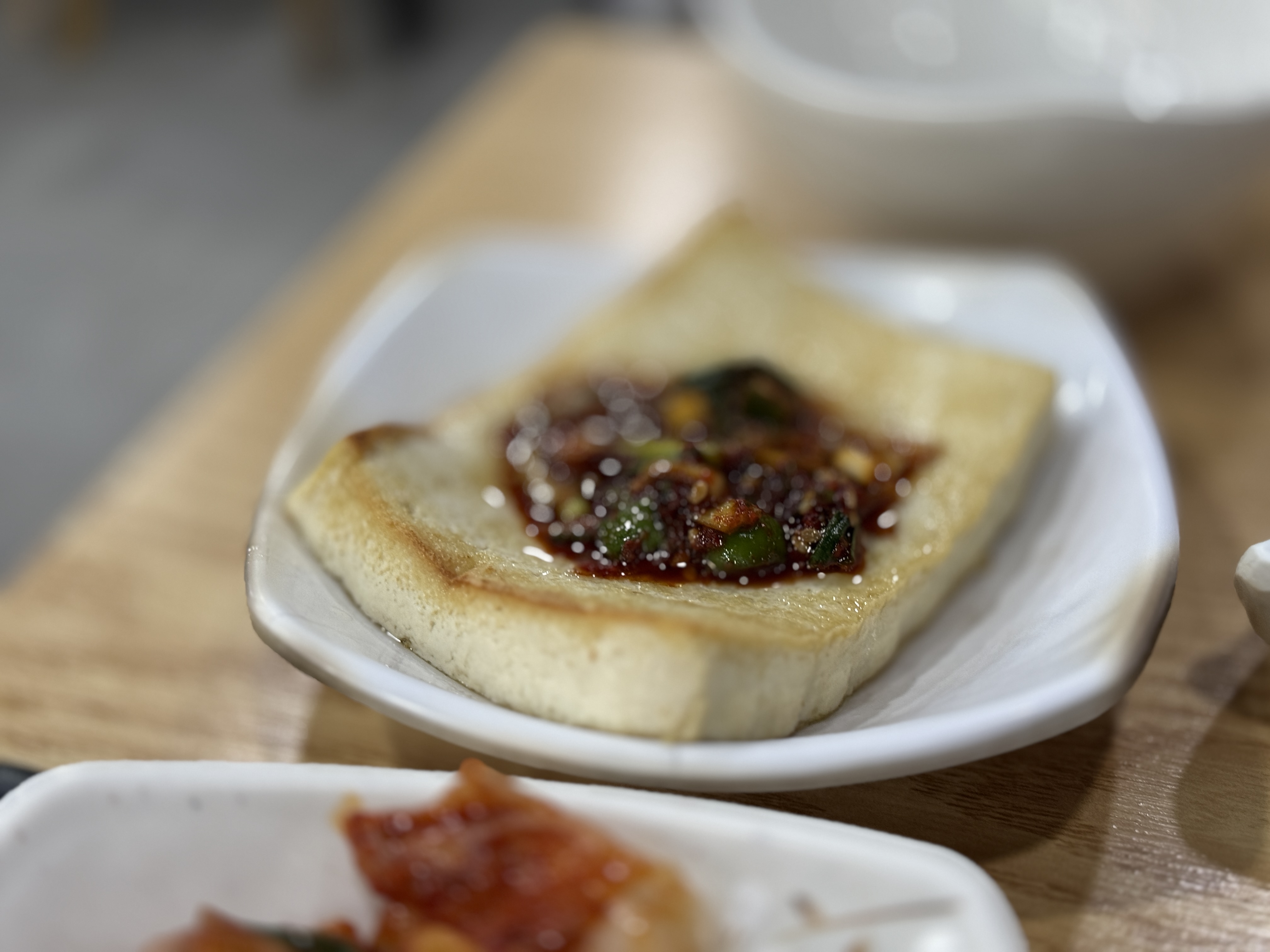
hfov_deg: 39.7
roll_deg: +0.6
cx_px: 635
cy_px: 476
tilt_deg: -34.2
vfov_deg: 30.3
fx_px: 1761
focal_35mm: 48
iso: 125
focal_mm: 6.76
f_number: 1.78
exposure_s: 1/60
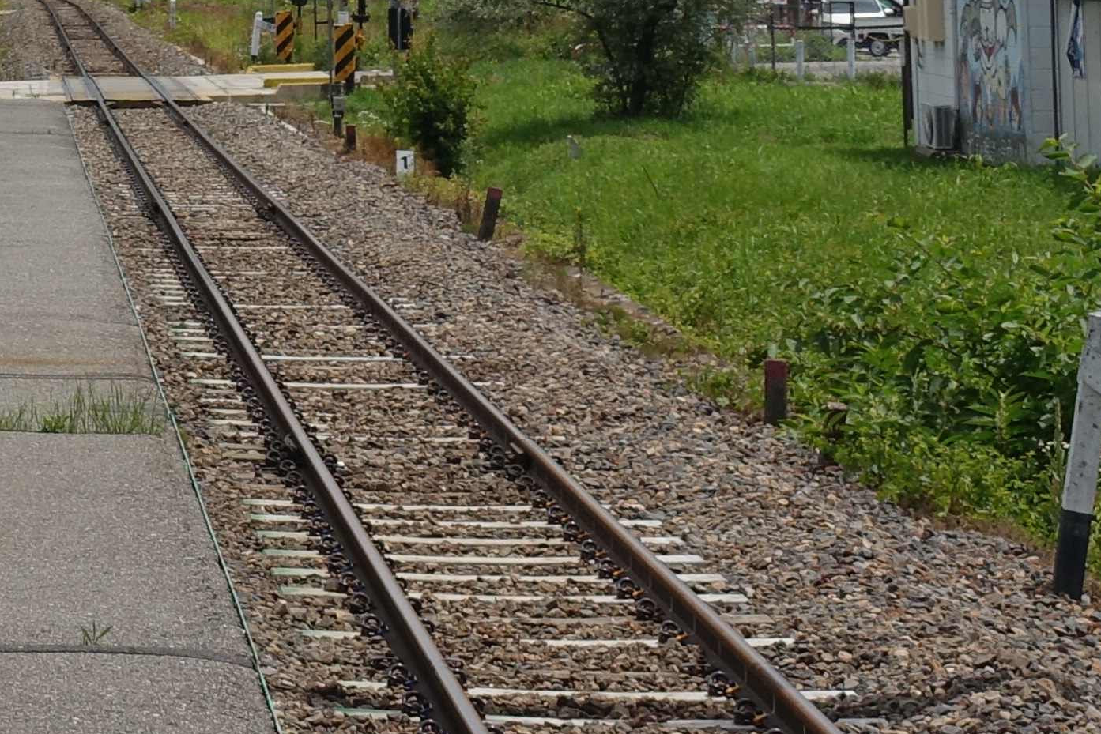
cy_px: -559
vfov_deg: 8.1
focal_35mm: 165
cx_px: -570
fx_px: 5046
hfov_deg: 11.9
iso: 125
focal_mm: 15.52
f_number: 5.6
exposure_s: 1/100
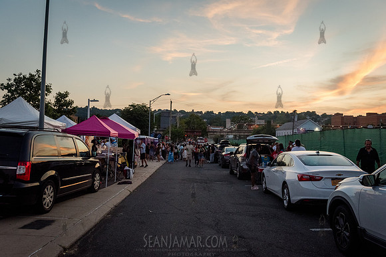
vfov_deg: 41.9
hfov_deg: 59.7
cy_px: 128
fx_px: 336
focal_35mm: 31
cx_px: 193
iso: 4000
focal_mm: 31
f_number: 5
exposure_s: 1/500
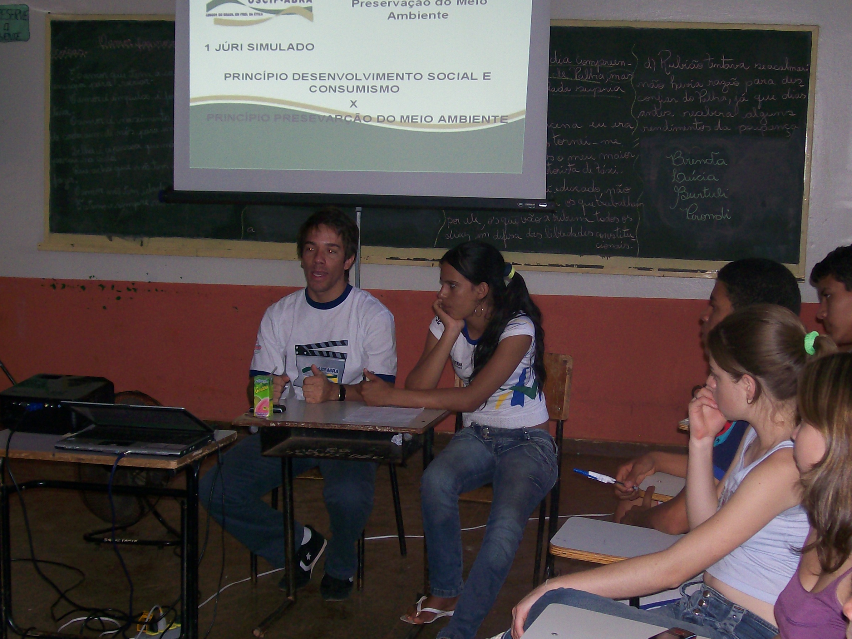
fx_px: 1428
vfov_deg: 25.2
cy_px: 361
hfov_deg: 33.2
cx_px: 473
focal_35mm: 58
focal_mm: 7.6
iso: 80
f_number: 3
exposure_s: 1/73.1
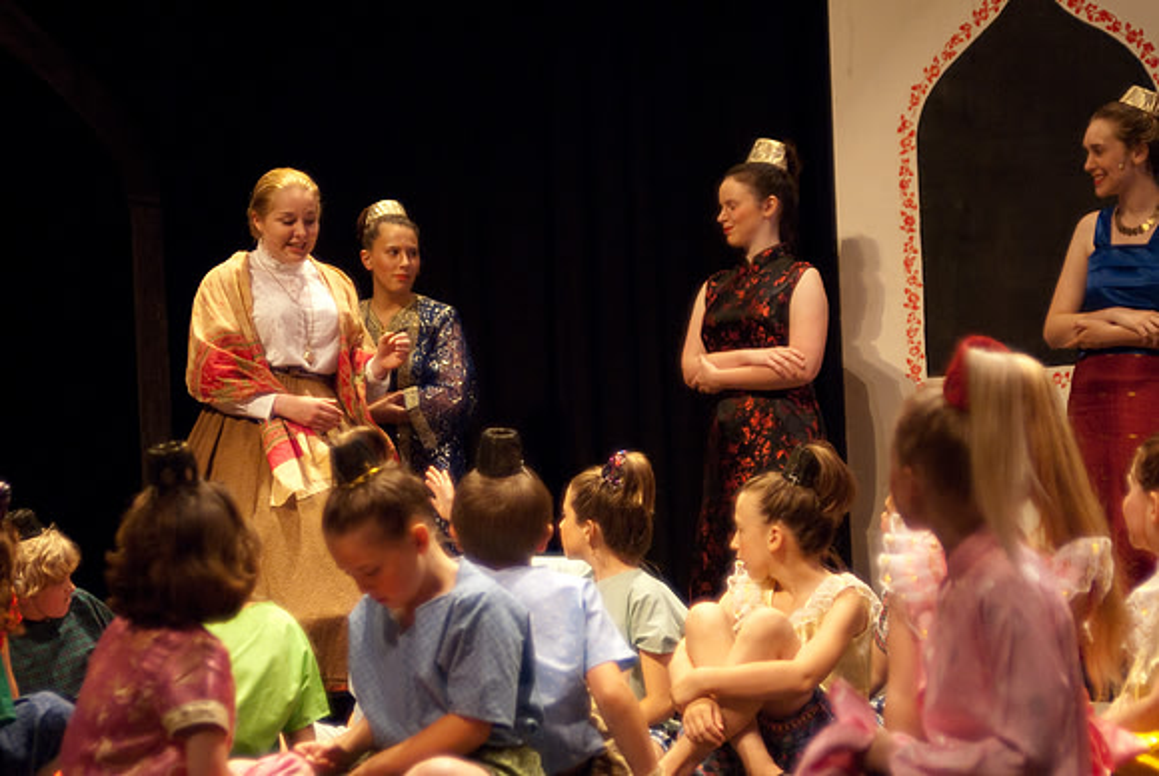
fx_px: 2997
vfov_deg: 14.7
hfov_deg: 21.9
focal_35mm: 93
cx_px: 580
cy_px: 388
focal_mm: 62
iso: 1000
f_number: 2.8
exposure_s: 1/125
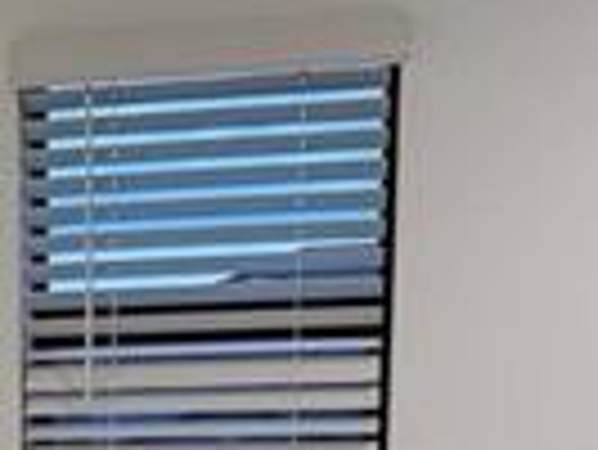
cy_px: 832
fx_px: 1867
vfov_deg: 12.4
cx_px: -144
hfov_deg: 17.3
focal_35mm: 108
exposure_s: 1/120
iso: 160
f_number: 2.2
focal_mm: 2.22
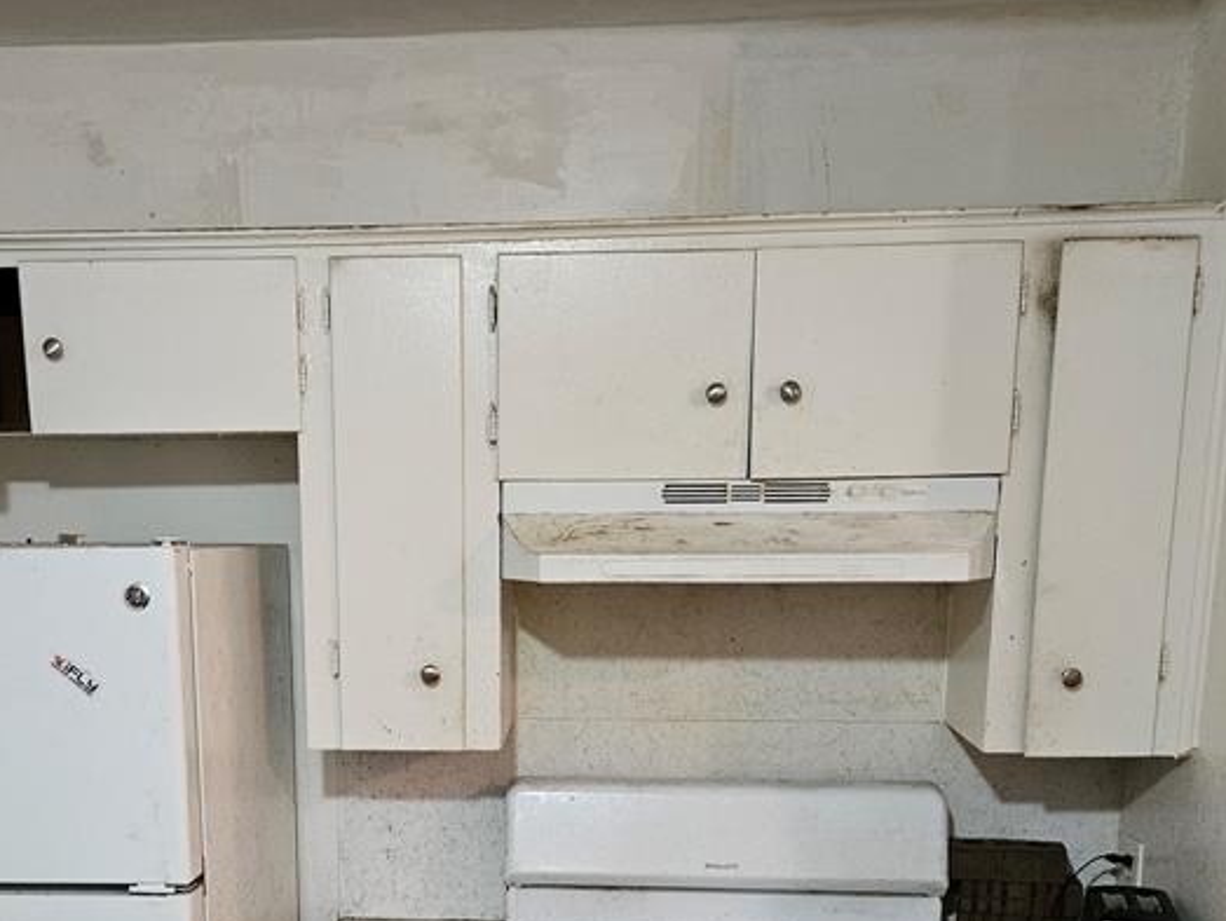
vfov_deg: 31.0
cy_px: 804
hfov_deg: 41.8
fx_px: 1595
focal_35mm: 45
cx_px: 481
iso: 800
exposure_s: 1/60
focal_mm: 5.4
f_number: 1.8
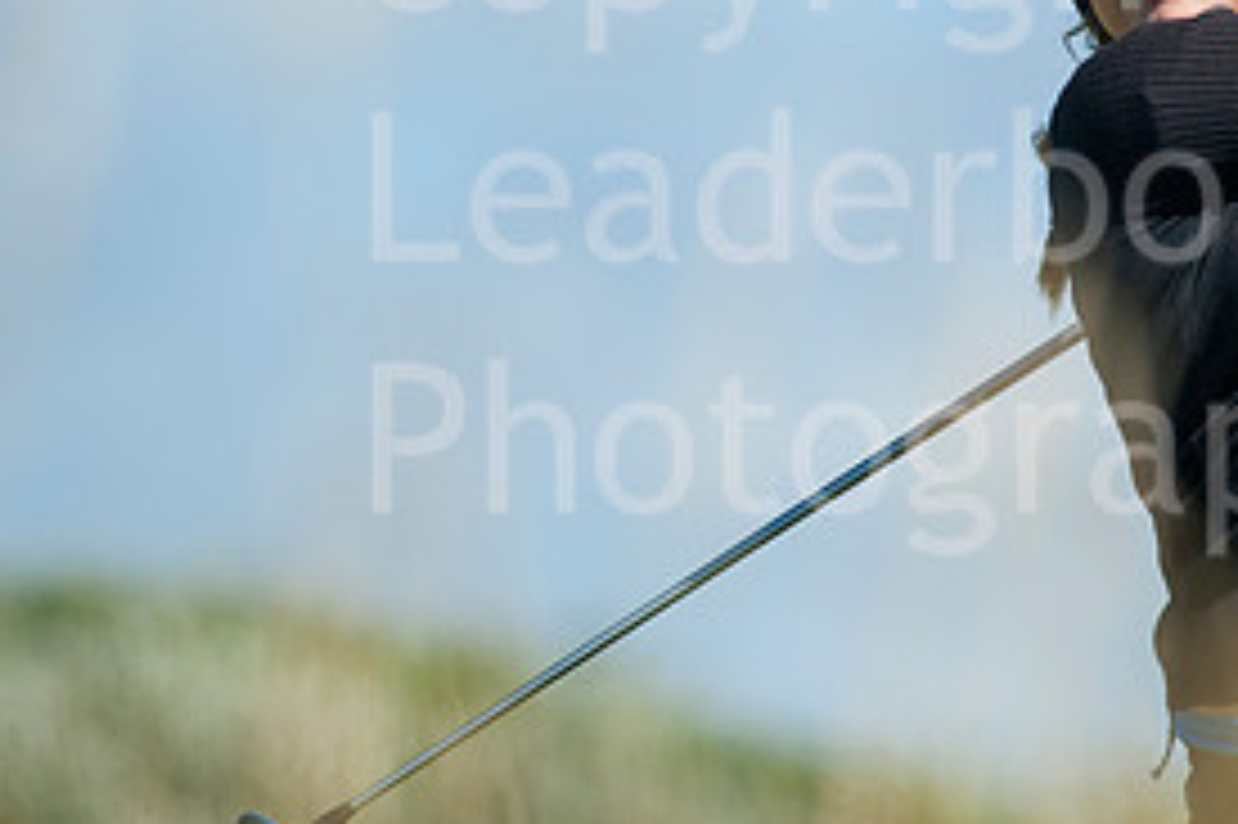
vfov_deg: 2.2
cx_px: 954
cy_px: 230
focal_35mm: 632
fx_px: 21720
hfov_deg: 3.3
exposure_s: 1/2000
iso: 200
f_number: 5.6
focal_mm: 300
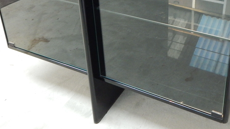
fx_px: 262
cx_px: 161
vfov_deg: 25.3
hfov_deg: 46.3
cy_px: -19
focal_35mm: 43
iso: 400
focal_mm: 4
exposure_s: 1/30
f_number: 3
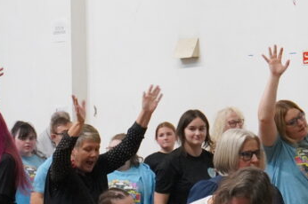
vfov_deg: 8.3
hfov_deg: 12.5
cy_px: 166
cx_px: 179
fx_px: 1406
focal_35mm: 164
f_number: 5.6
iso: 6400
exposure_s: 1/100
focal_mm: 37
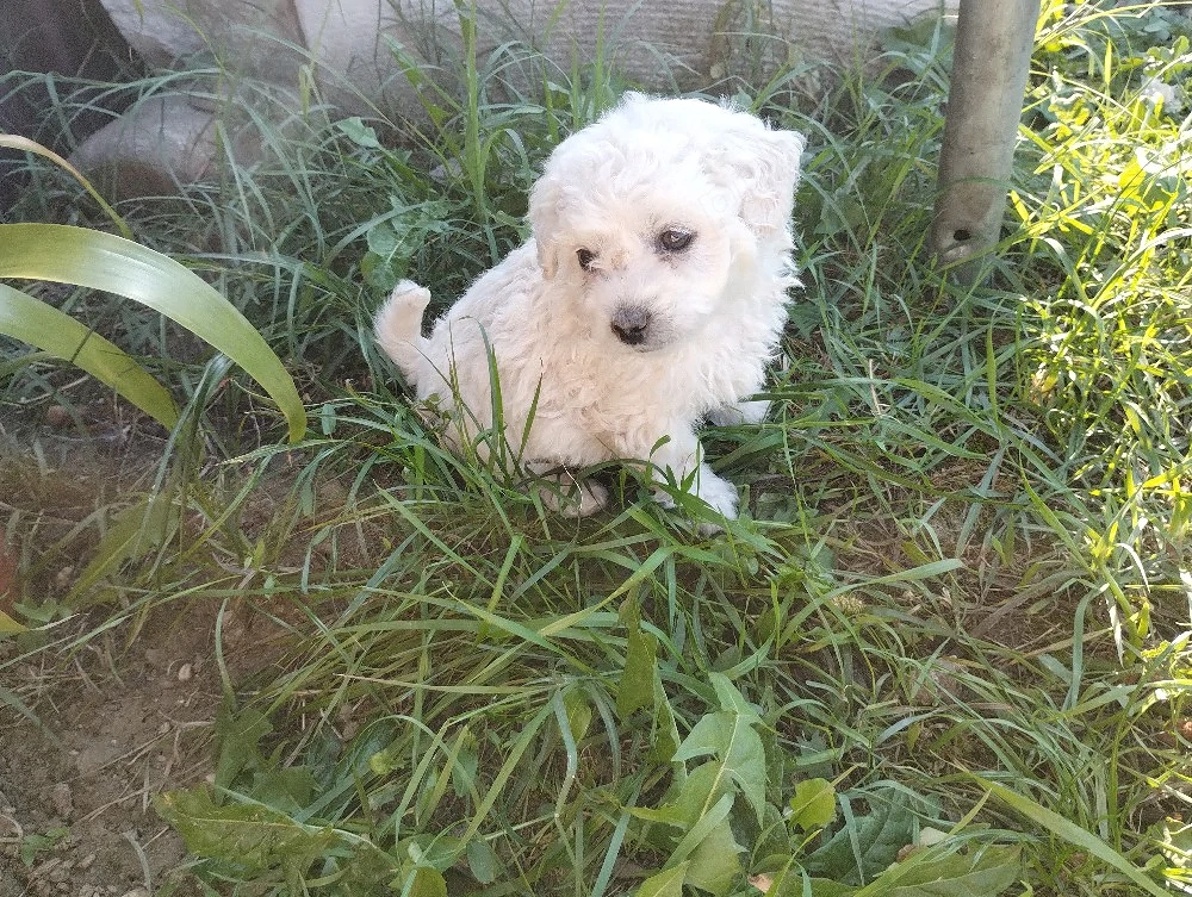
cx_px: 596
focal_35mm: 28
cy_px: 448
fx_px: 966
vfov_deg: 49.9
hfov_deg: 63.4
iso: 189
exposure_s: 1/100
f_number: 1.8
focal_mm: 4.27
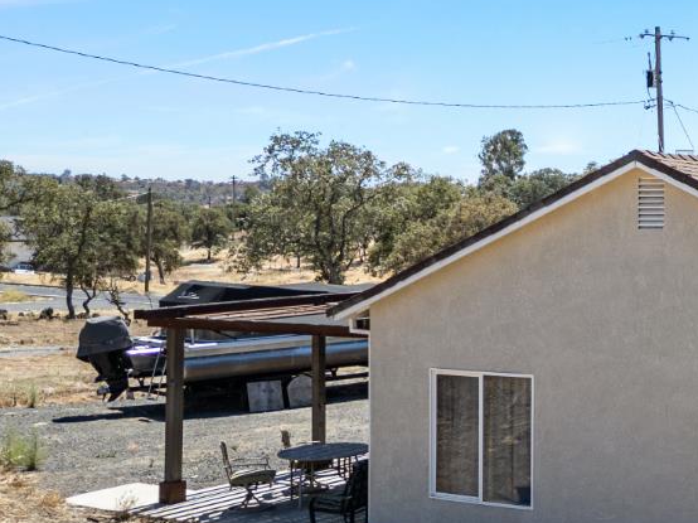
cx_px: 842
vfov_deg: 22.5
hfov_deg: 26.5
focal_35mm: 65
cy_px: 198
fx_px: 1310
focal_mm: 6.72
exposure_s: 1/1600
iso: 100
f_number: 1.7
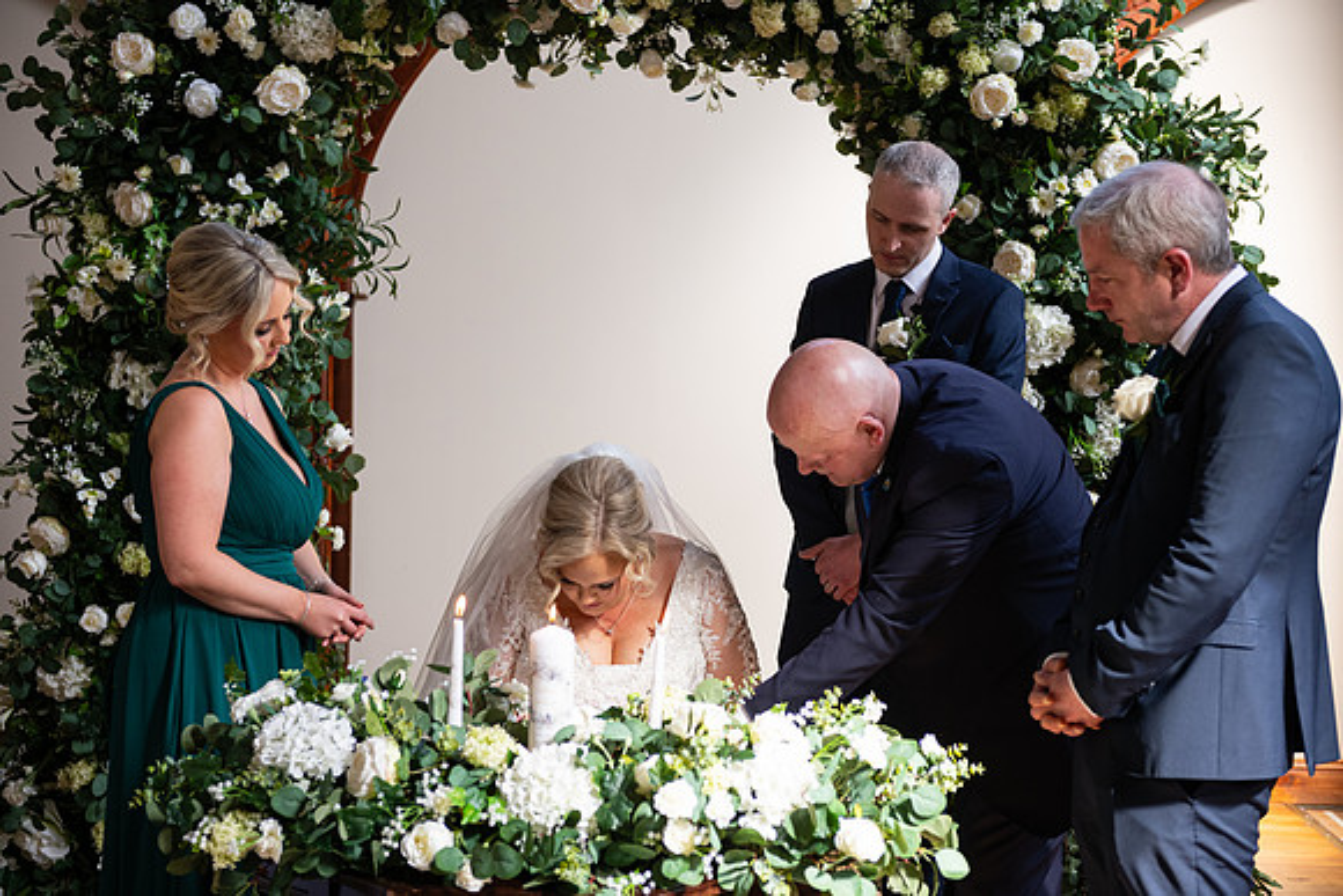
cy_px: 448
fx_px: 2090
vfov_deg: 24.2
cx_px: 672
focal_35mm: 56
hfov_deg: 35.6
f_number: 3.5
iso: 500
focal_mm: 56
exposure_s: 1/160
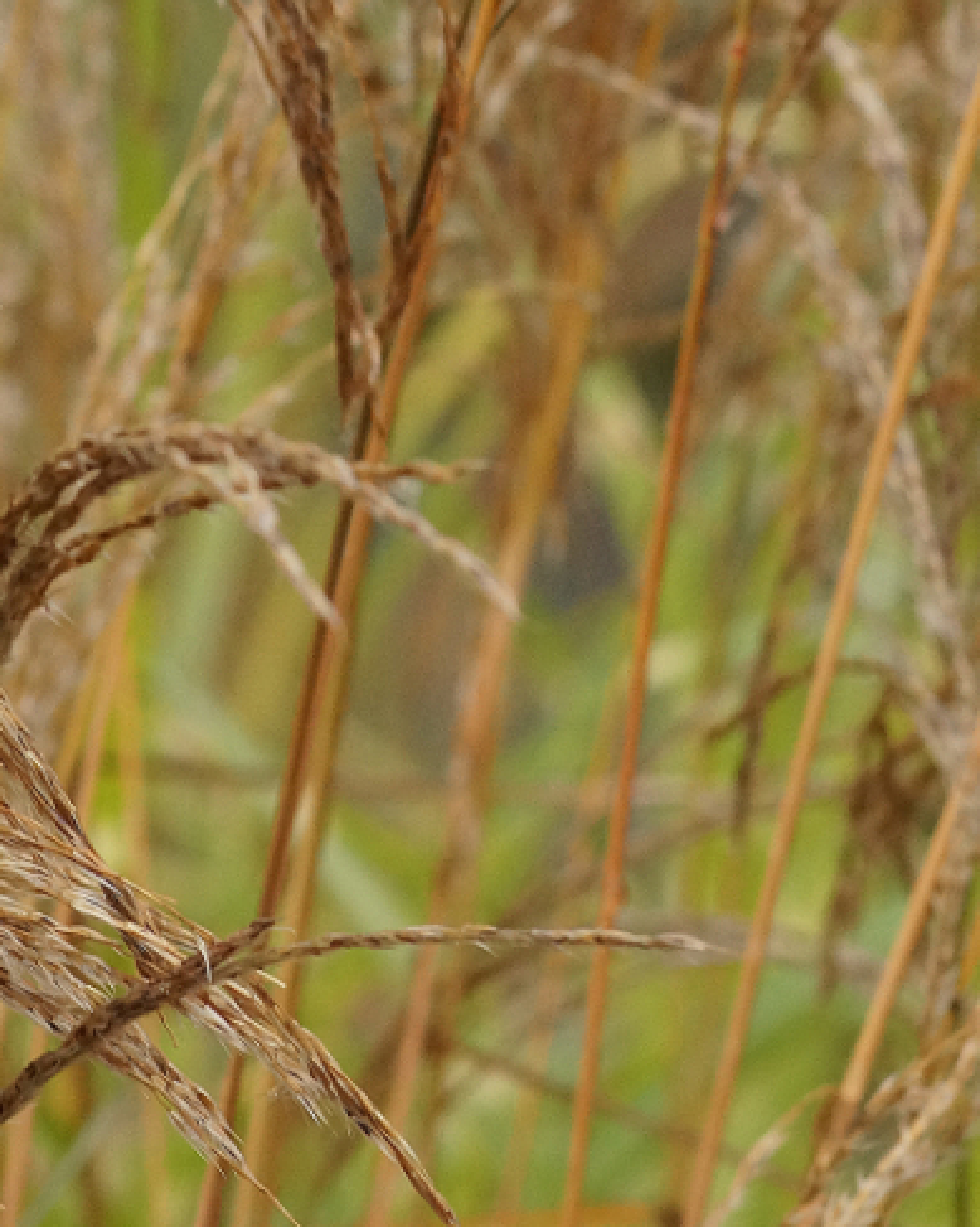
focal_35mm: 347
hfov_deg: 4.5
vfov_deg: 5.6
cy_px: -156
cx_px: 645
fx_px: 12592
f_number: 6.3
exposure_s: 1/160
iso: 1250
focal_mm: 100
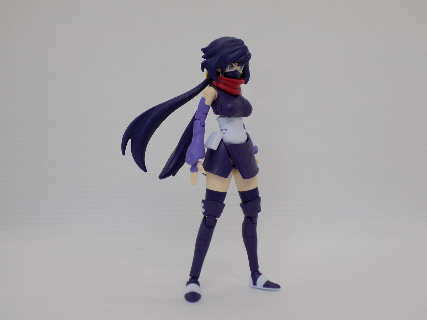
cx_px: 214
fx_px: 567
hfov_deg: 41.2
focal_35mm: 46
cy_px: 160
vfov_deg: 31.5
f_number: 3.7
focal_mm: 8.1
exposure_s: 1/50
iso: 80
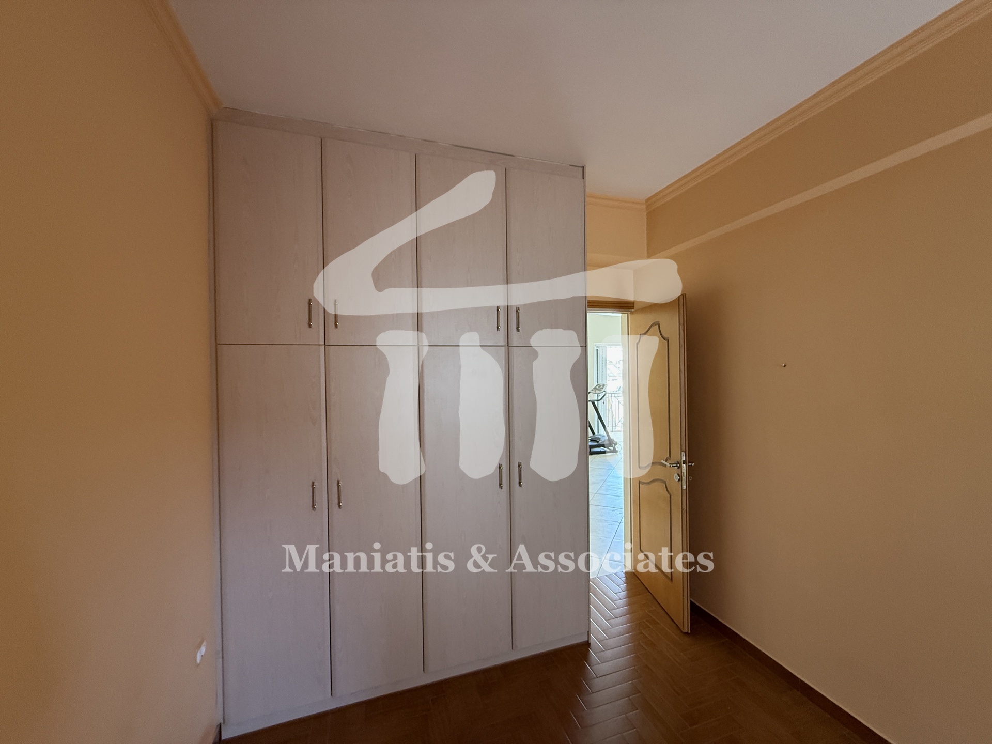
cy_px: 372
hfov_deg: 102.1
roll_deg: +0.7
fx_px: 401
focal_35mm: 14
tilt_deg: +0.7
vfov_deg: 85.7
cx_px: 496
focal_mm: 2.22
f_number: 2.2
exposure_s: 1/99
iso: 250
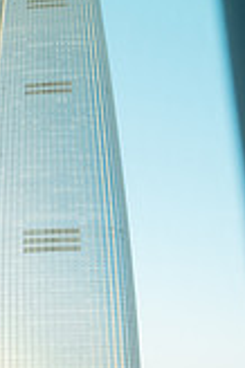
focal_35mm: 66
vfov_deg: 30.5
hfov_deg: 20.1
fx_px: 675
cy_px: 186
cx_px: 13
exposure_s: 1/125
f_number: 3.2
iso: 800
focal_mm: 16
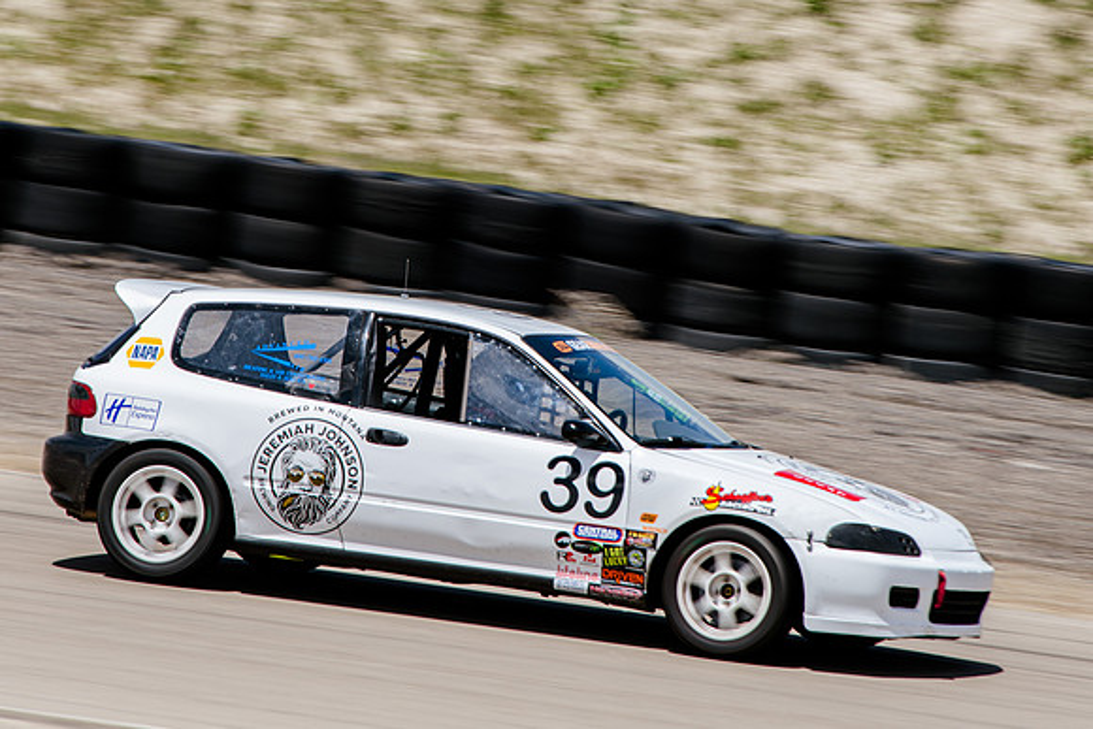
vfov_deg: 2.4
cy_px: 240
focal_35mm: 564
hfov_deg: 3.7
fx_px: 17114
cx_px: 532
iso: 31
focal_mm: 340
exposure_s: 1/200
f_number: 7.1
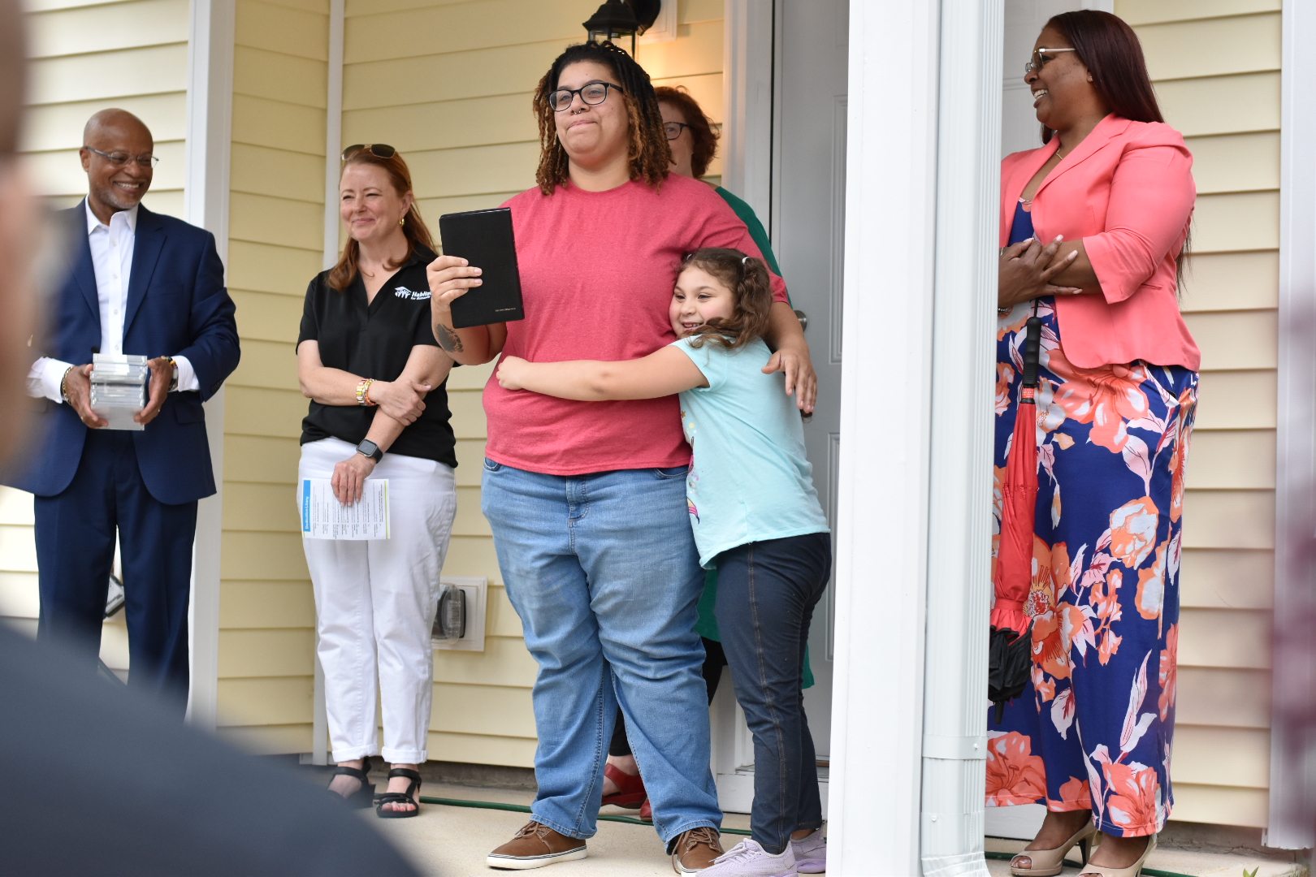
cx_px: 658
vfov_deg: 18.2
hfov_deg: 27.0
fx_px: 2741
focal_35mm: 75
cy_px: 438
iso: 800
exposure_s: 1/1250
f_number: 2.8
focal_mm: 50
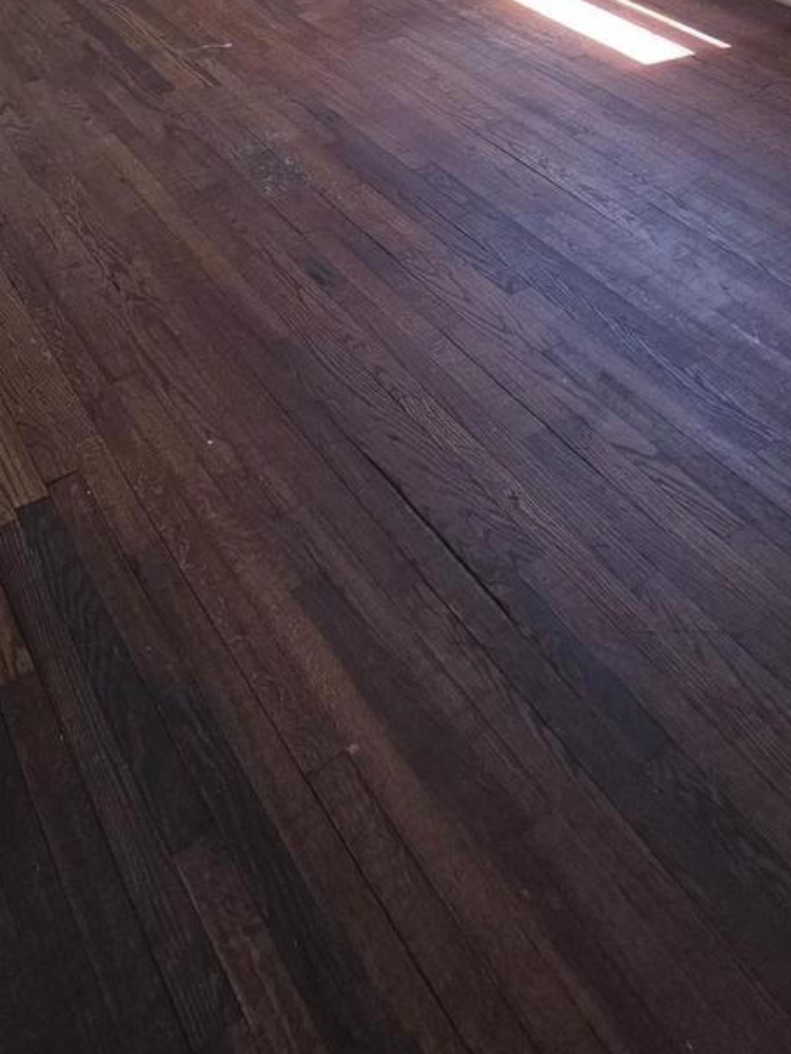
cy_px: -192
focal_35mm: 33
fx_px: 1005
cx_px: 134
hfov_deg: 40.8
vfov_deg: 40.3
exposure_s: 1/60
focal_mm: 2.2
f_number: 1.9
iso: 40
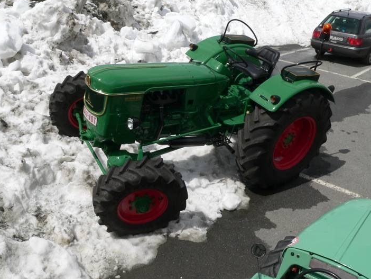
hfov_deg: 45.8
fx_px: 440
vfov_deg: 35.1
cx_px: 189
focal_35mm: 41
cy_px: 127
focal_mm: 6
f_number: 5.6
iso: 80
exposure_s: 1/1000
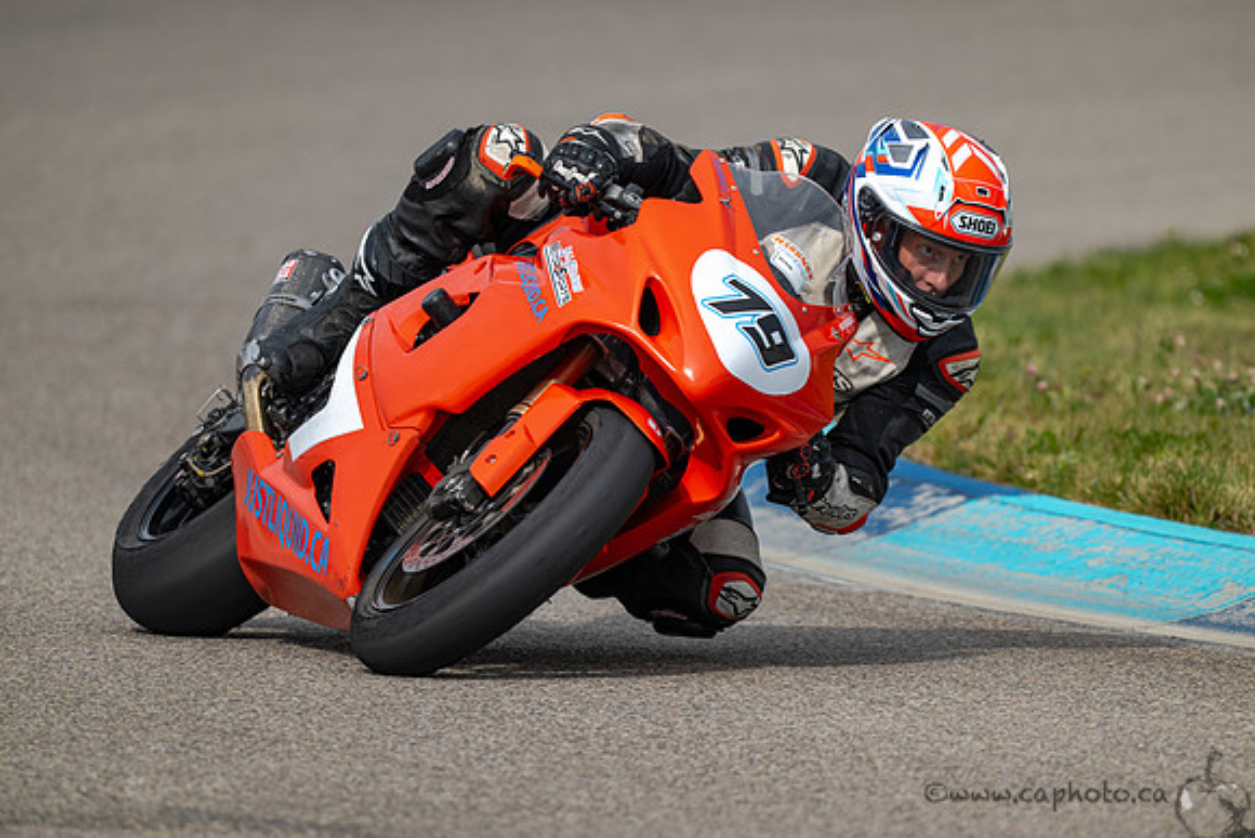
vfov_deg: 2.3
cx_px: 628
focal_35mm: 600
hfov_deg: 3.4
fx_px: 20921
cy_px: 419
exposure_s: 1/1250
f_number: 6.3
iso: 180
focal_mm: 600
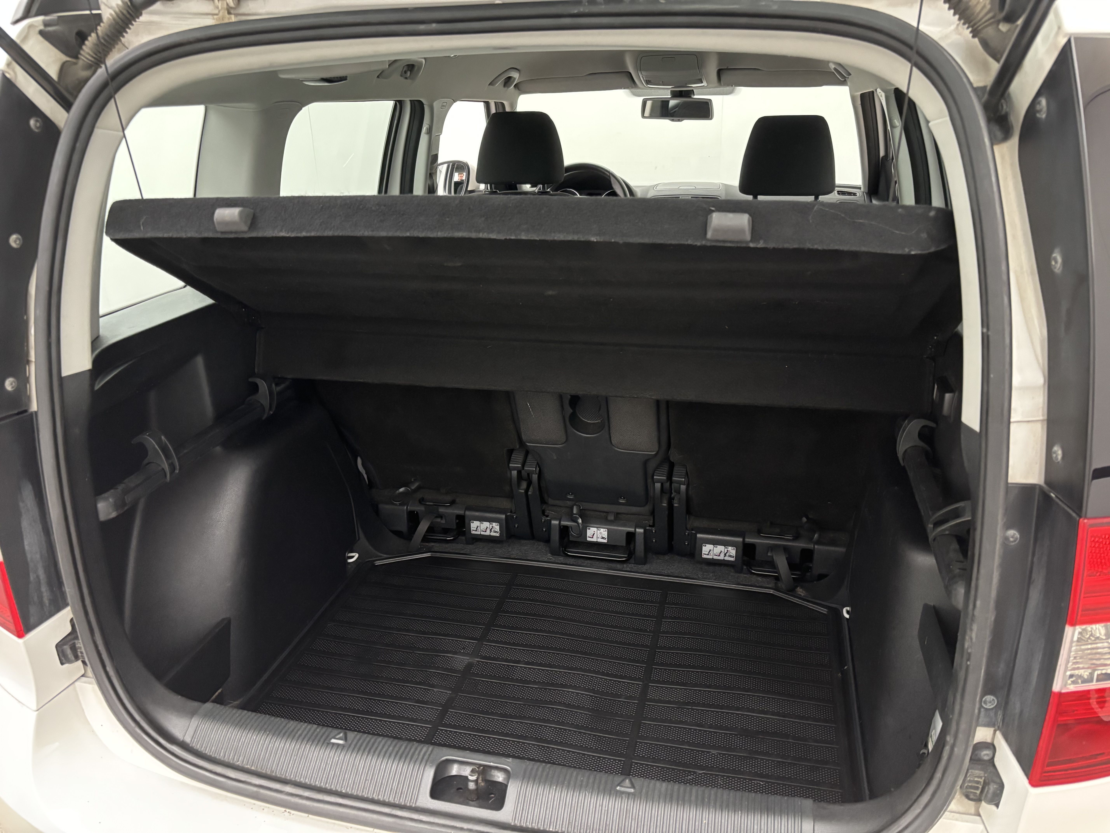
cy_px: 416
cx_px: 555
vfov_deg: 53.1
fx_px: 834
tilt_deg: -22.0
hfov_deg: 67.3
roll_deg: +1.9
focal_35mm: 26
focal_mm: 5.96
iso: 640
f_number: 1.6
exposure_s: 1/31
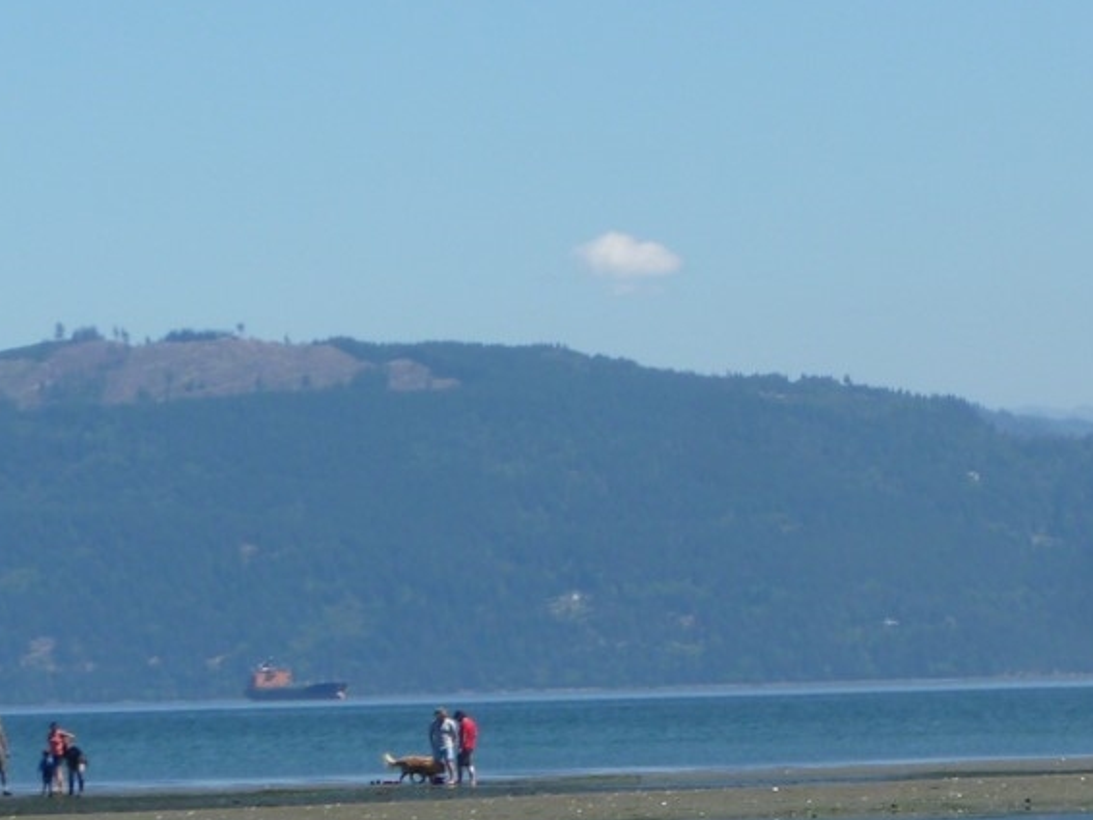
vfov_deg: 4.8
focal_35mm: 308
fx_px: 9729
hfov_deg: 6.4
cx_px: 1205
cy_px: 486
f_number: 4.8
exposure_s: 1/400
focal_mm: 19.5
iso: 80
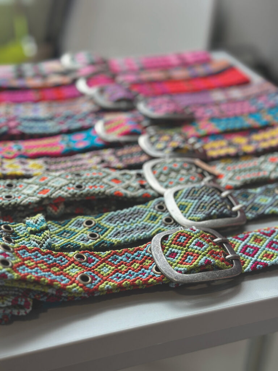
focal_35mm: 48
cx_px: 139
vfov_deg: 39.7
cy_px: 186
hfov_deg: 30.3
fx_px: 514
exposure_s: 1/185
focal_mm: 6.86
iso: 80
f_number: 1.78
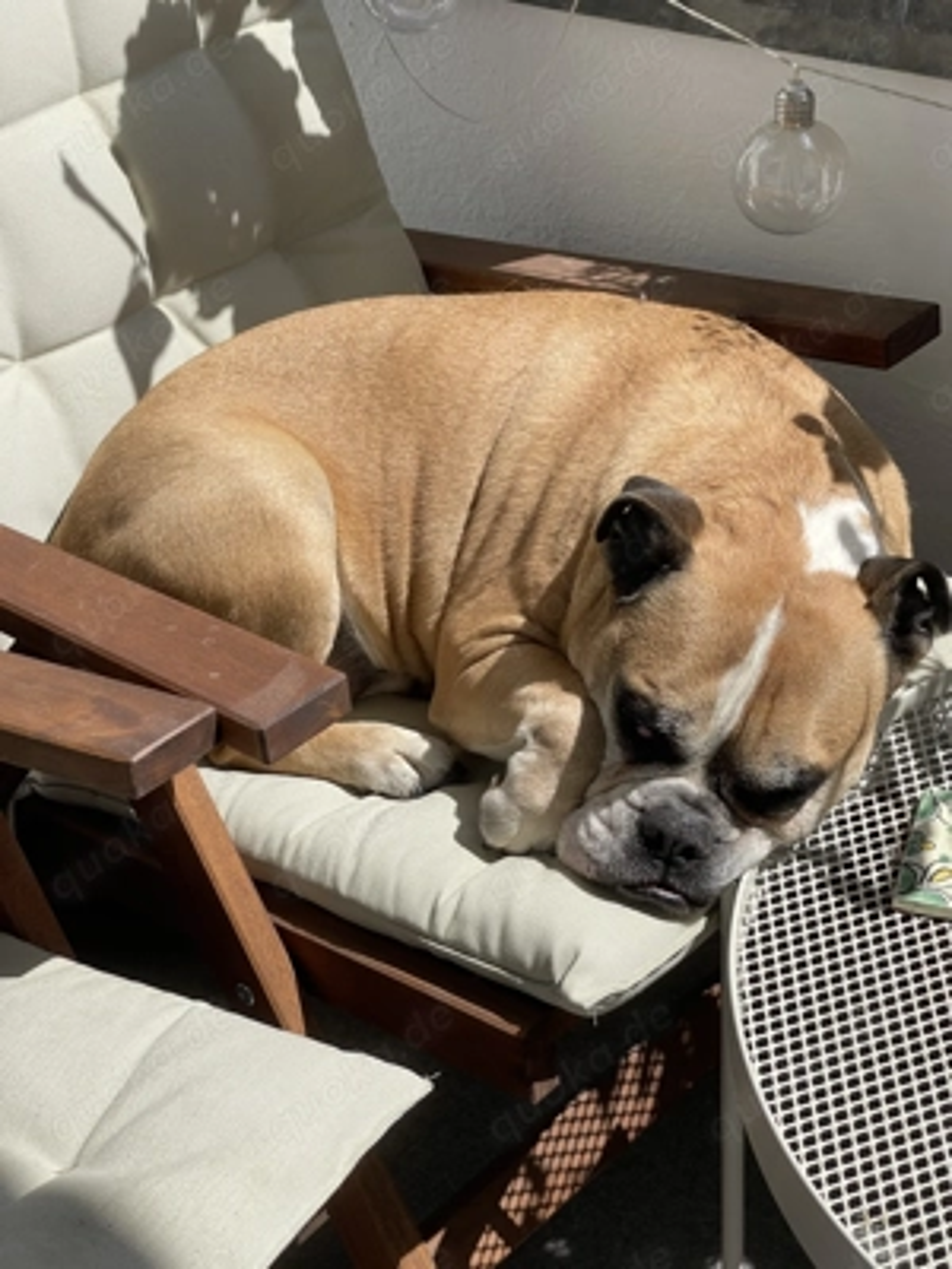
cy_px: 634
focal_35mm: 64
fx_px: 2347
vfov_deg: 30.3
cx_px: 476
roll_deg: +5.1
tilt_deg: -29.4
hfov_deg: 22.9
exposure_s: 1/1309
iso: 20
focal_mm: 7.5
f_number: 2.2
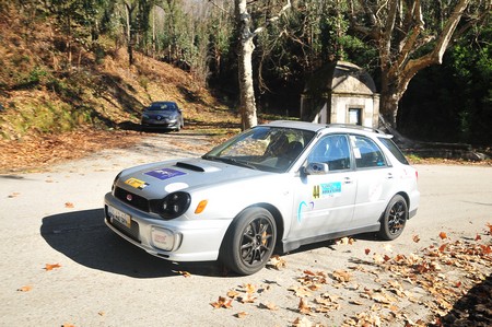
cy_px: 164
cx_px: 246
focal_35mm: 32
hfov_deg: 59.5
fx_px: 430
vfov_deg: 41.6
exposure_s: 1/800
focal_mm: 21
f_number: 5.6
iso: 400
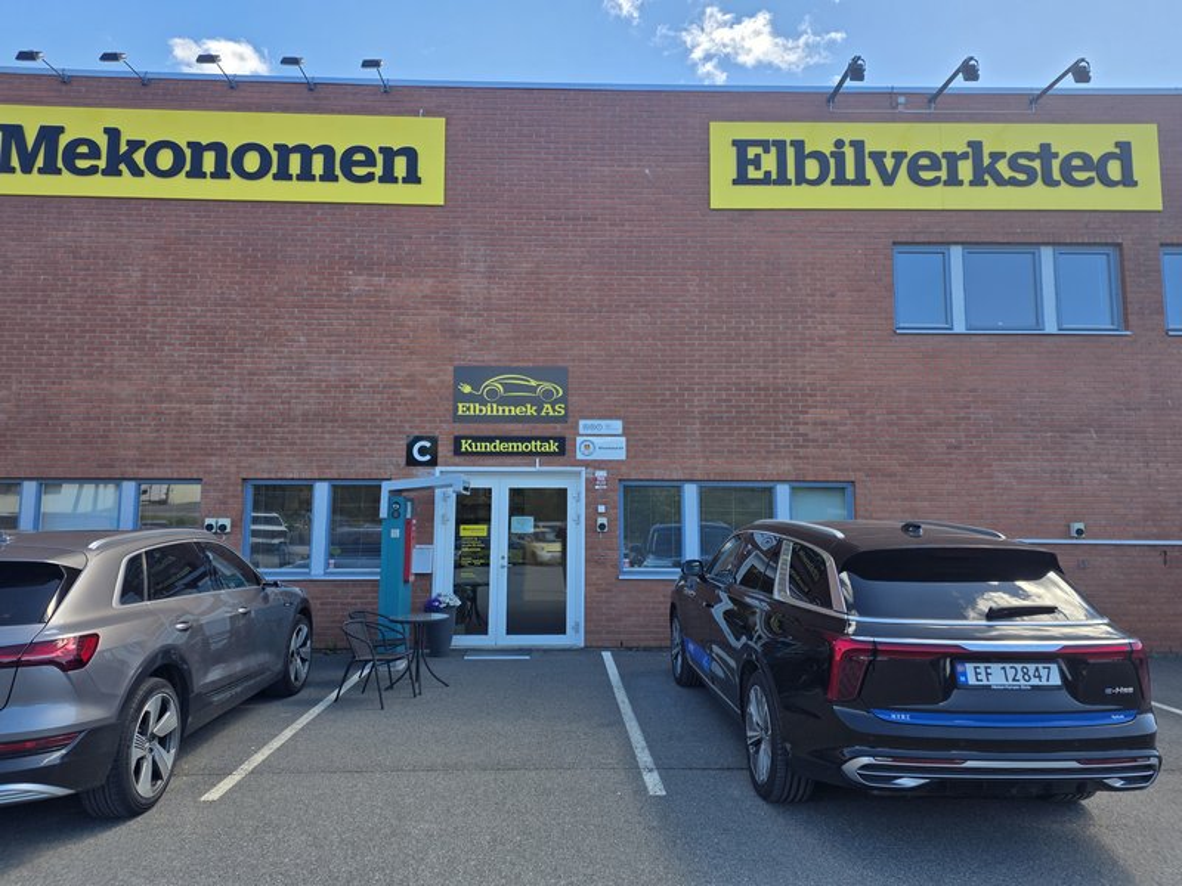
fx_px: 785
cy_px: 443
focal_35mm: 23
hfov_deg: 73.9
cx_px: 591
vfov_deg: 58.9
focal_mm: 6.3
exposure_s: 1/1869
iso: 80
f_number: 1.7
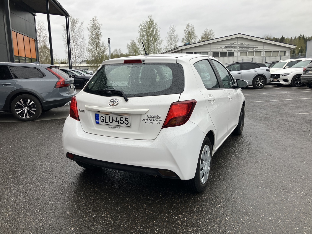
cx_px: 156
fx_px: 252
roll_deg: +2.0
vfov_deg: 49.7
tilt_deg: -8.8
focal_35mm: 28
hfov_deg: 63.4
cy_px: 117
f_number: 1.8
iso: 32
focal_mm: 3.99
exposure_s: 1/546
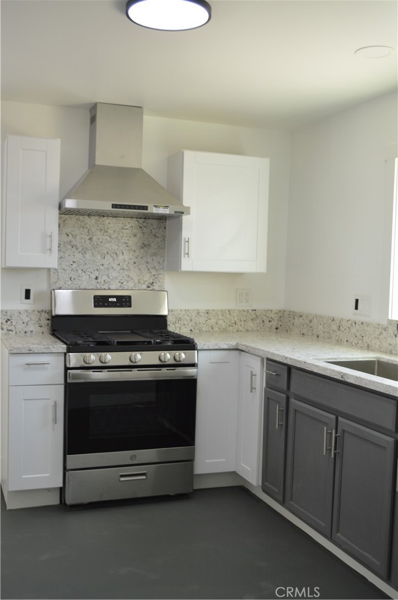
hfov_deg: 34.1
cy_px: 300
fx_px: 648
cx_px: 199
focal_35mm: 39
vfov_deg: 49.6
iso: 400
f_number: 4.2
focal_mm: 26
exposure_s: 1/50
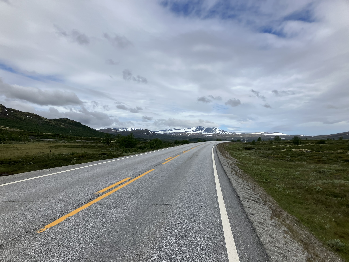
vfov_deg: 49.7
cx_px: 174
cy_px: 131
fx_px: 282
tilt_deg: +4.3
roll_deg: -4.1
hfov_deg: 63.4
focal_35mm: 28
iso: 32
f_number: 1.8
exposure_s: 1/3472
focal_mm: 3.99
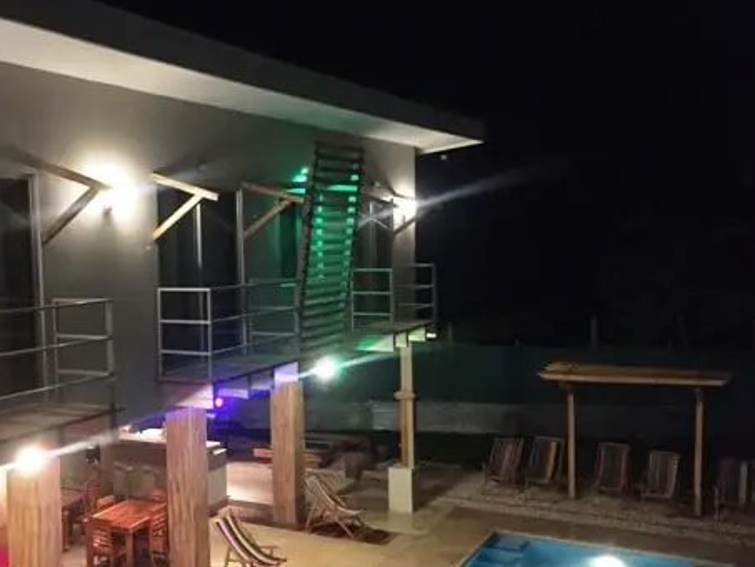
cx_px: 247
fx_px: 894
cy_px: 322
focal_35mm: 41
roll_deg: +0.7
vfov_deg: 35.1
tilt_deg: -4.3
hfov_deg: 45.0
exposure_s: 1/15
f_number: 2.2
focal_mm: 4.15
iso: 400
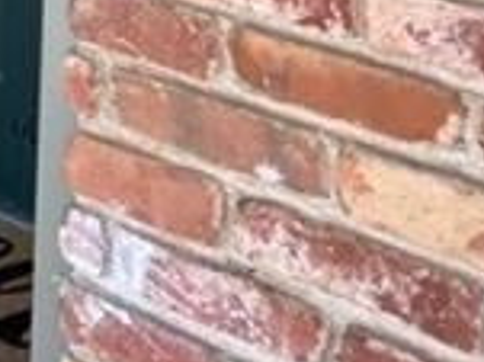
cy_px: -394
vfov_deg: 11.8
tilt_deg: -7.1
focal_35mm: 110
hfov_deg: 16.2
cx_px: -260
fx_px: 1537
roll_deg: -0.6
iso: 40
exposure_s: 1/250
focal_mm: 5.7
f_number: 1.5
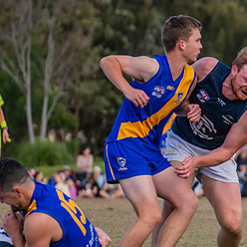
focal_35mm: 485
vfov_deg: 3.6
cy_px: 128
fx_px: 3915
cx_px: 404
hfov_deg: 3.6
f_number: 4
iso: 800
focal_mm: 170
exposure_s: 1/2000
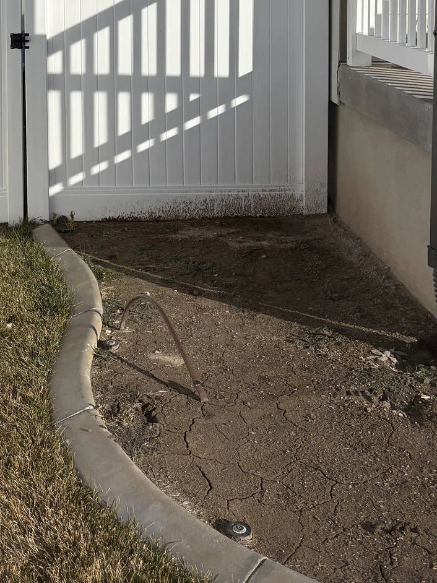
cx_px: 15
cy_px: 32
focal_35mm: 53
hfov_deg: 26.3
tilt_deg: -2.2
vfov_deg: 33.7
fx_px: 893
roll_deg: -0.8
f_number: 1.6
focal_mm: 5.96
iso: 50
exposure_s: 1/10101
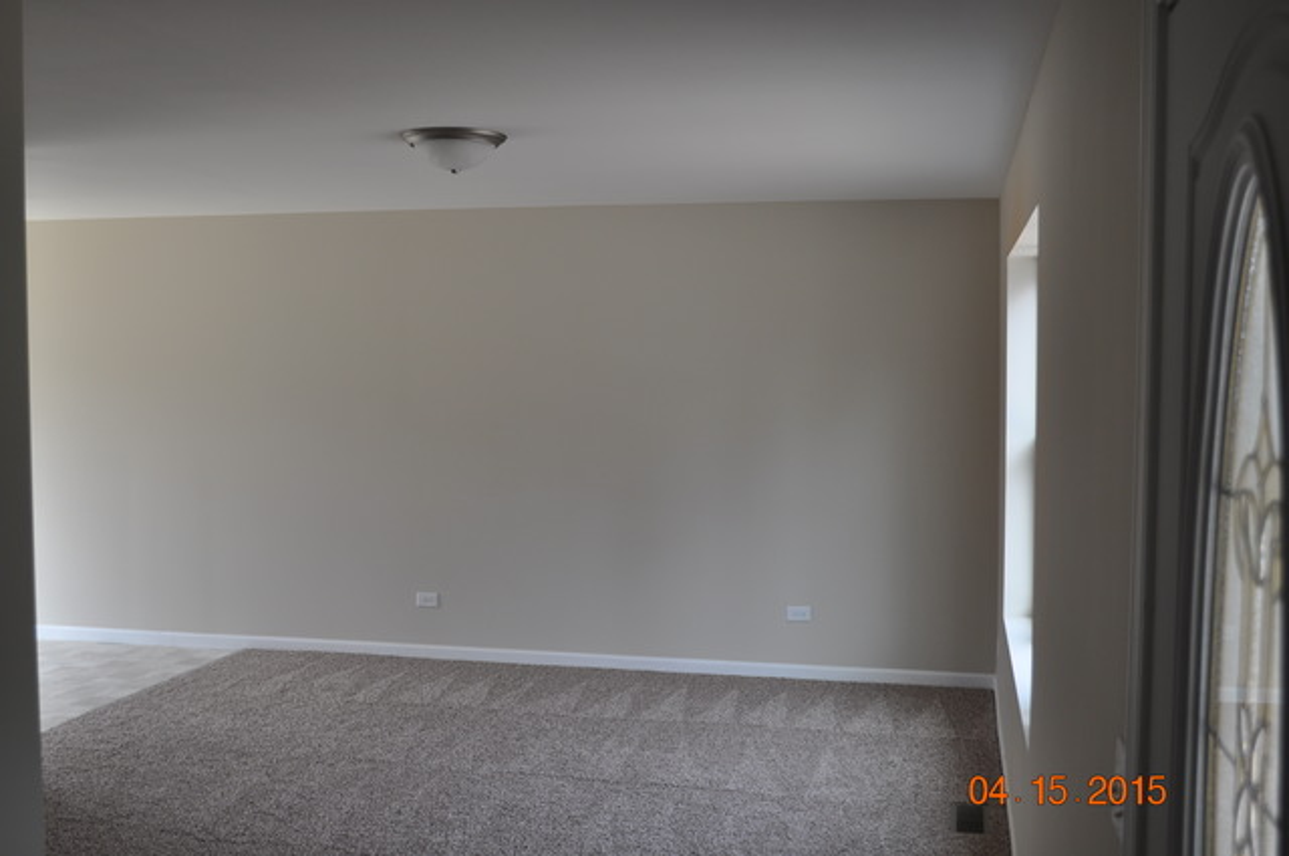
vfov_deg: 34.1
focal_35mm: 39
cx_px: 644
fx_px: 1395
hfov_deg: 49.6
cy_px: 428
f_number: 5
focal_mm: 26
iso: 200
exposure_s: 1/100
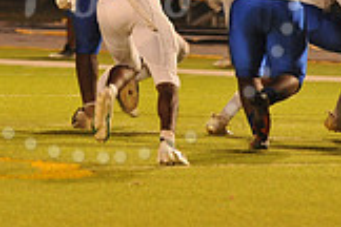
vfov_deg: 1.9
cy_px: -40
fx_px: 6763
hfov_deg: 2.9
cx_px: 103
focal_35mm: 714
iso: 3200
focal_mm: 200
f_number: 4.5
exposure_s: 1/160
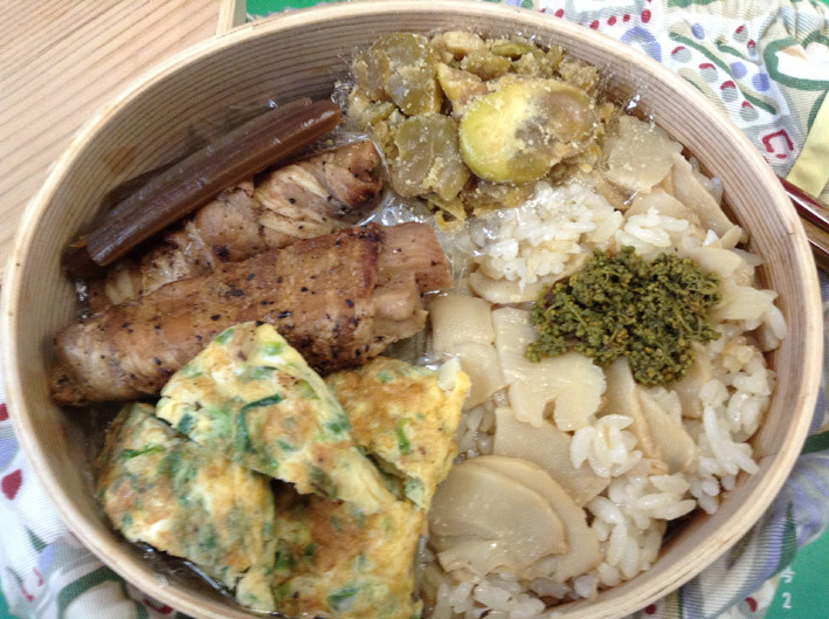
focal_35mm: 33
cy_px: 310
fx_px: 789
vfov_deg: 42.8
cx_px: 414
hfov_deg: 55.4
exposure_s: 1/24
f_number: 2.4
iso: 100
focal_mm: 3.3
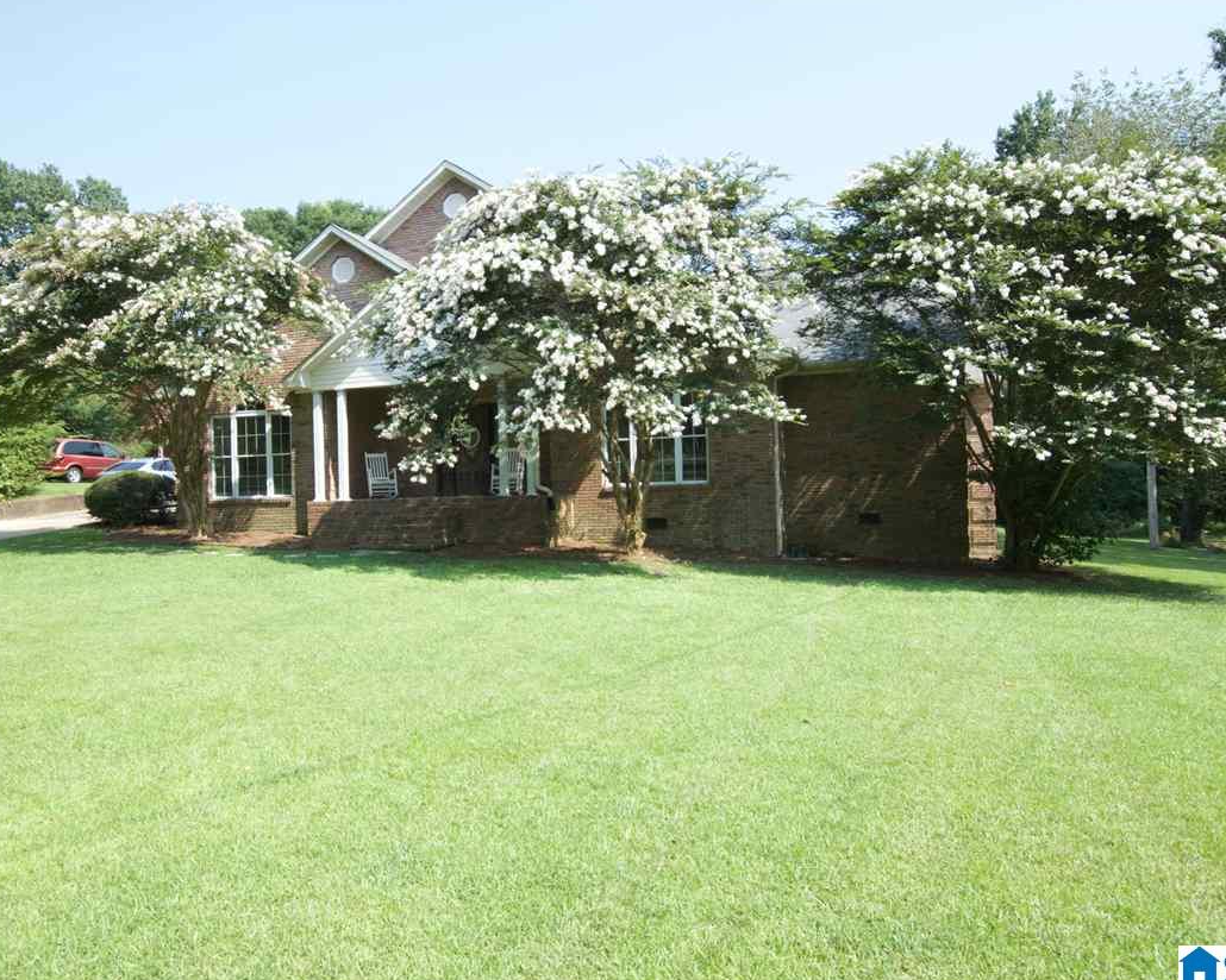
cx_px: 559
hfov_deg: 62.1
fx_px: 1016
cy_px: 493
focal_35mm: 28
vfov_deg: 51.5
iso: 400
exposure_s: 1/200
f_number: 10
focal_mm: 16
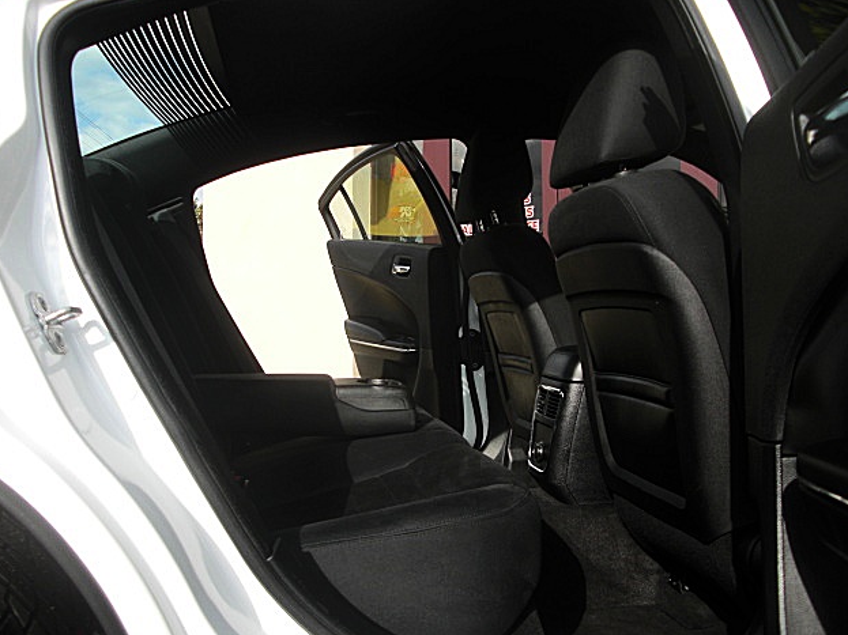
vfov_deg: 38.7
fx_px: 906
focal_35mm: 37
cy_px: 311
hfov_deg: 50.1
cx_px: 426
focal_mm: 6.3
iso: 50
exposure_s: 1/400
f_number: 2.8
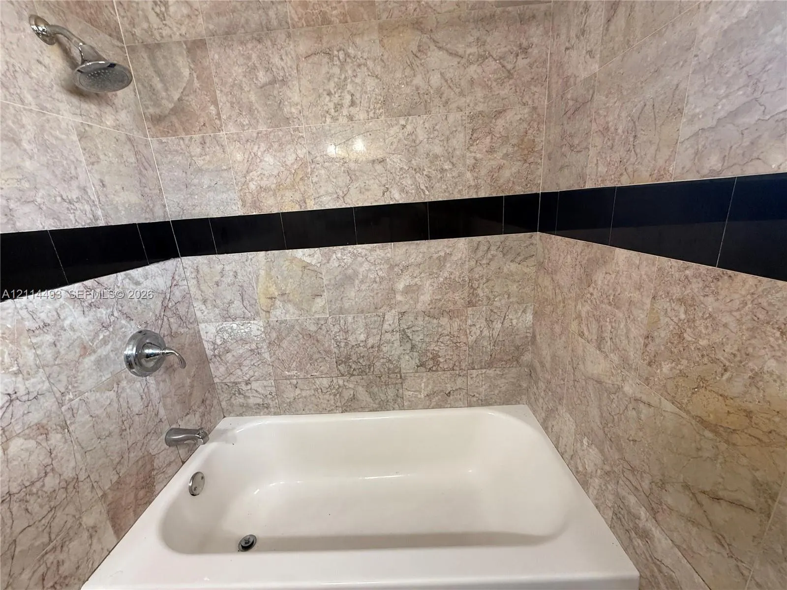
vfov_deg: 85.7
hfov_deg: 102.1
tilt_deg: -14.5
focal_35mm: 14
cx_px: 394
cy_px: 295
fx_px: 318
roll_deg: +4.3
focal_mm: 2.22
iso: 320
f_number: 2.2
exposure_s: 1/60
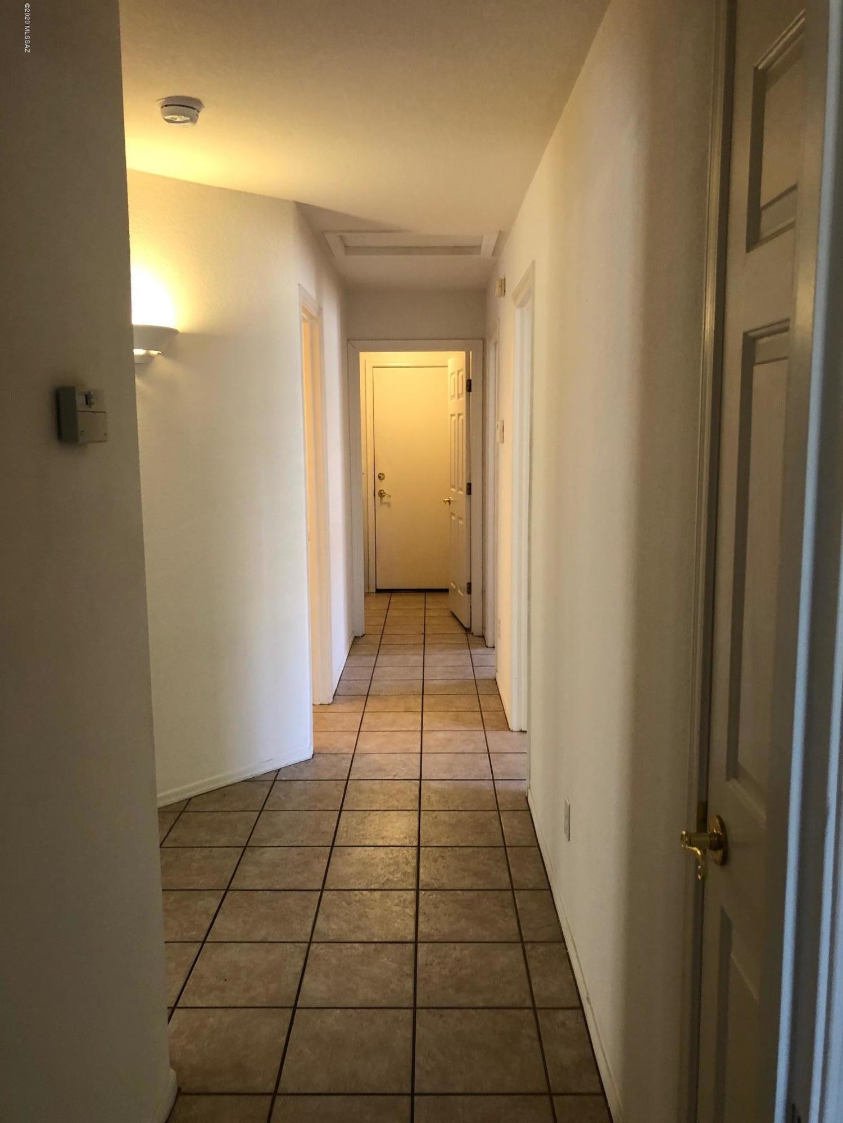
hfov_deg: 49.7
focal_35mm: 28
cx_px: 422
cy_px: 562
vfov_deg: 63.4
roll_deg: +0.0
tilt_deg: -5.9
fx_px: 909
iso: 40
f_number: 1.8
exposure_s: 1/17
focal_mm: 3.99
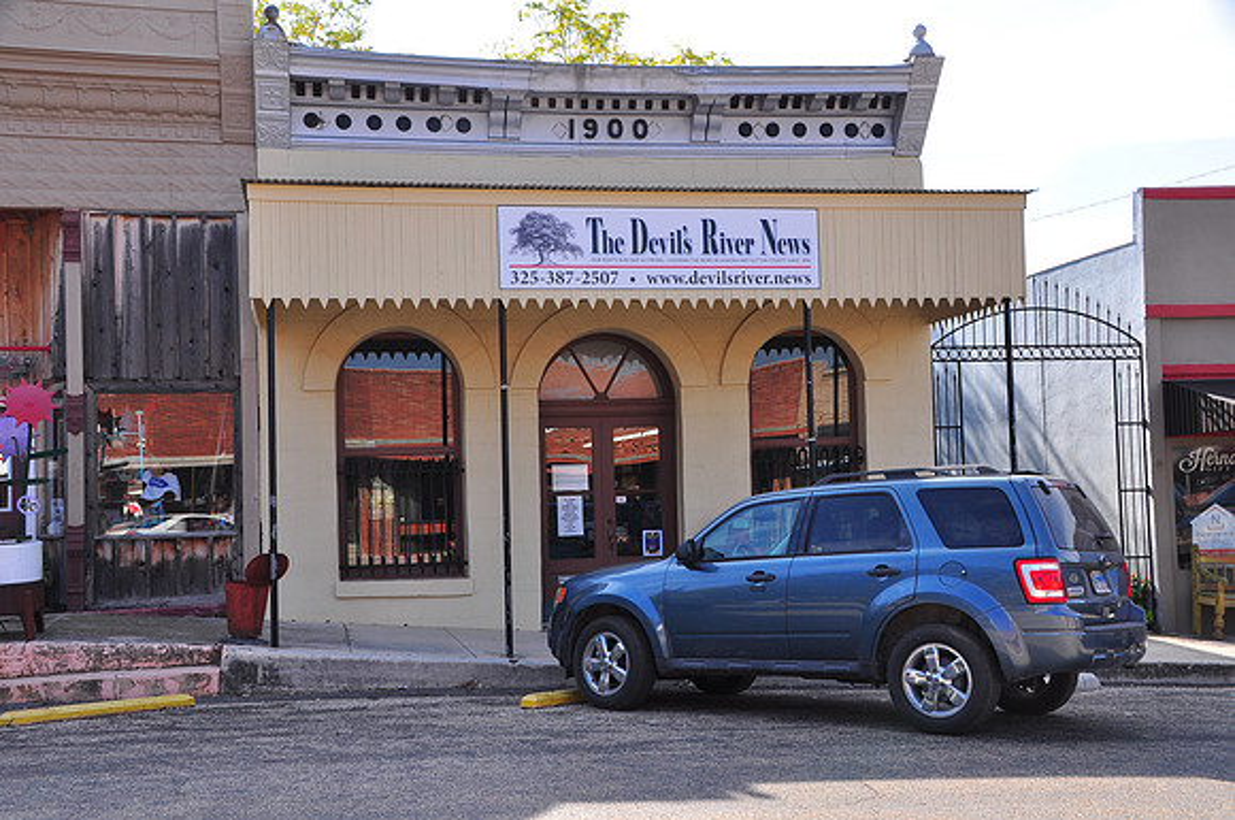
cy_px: 410
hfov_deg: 46.5
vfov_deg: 31.8
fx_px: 1439
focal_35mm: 42
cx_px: 618
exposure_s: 1/160
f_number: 11
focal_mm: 28
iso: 200
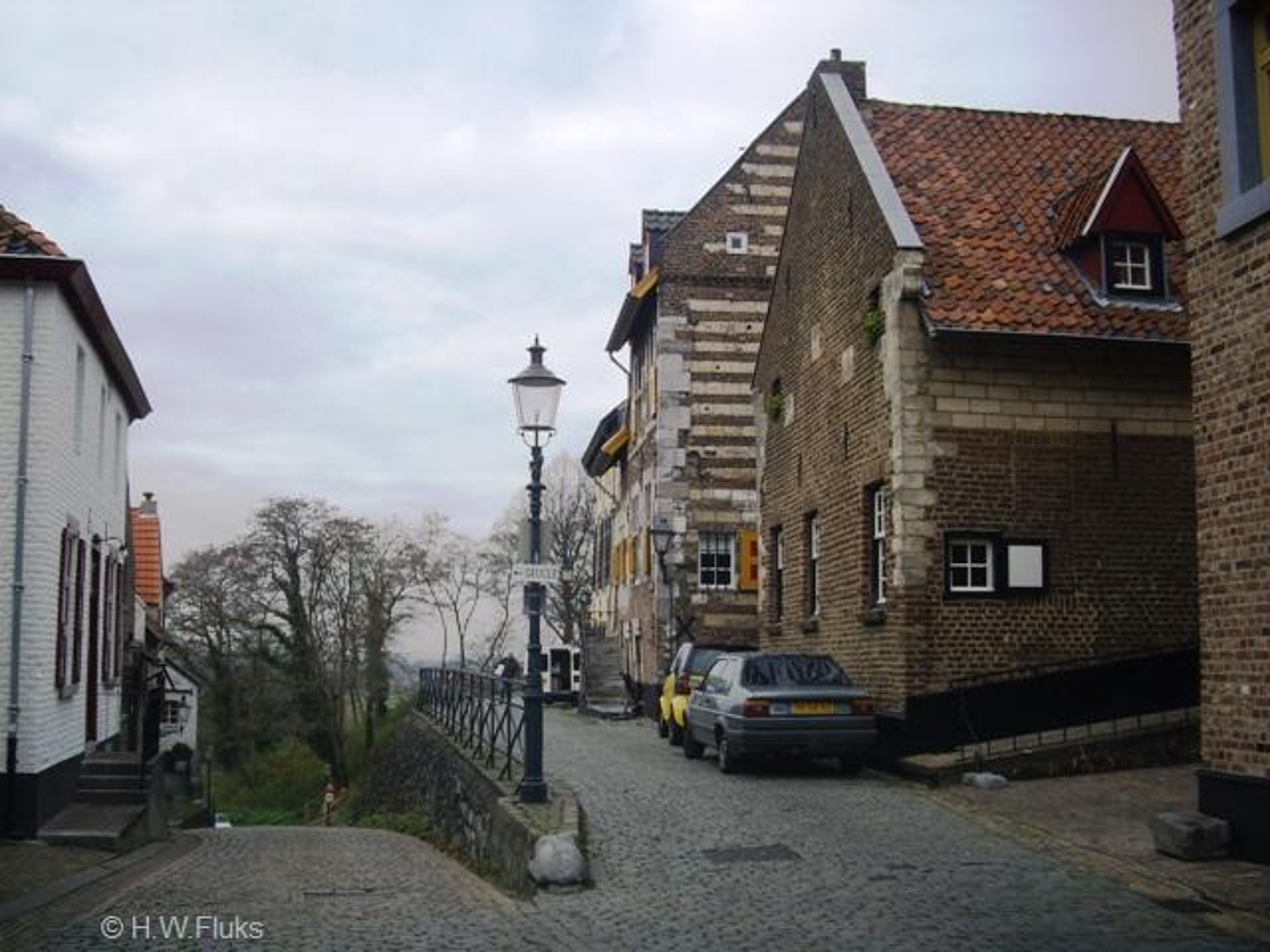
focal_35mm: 38
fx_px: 1394
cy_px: 476
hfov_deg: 49.0
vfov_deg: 37.7
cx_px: 635
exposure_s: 1/250
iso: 64
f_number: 2.8
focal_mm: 7.9
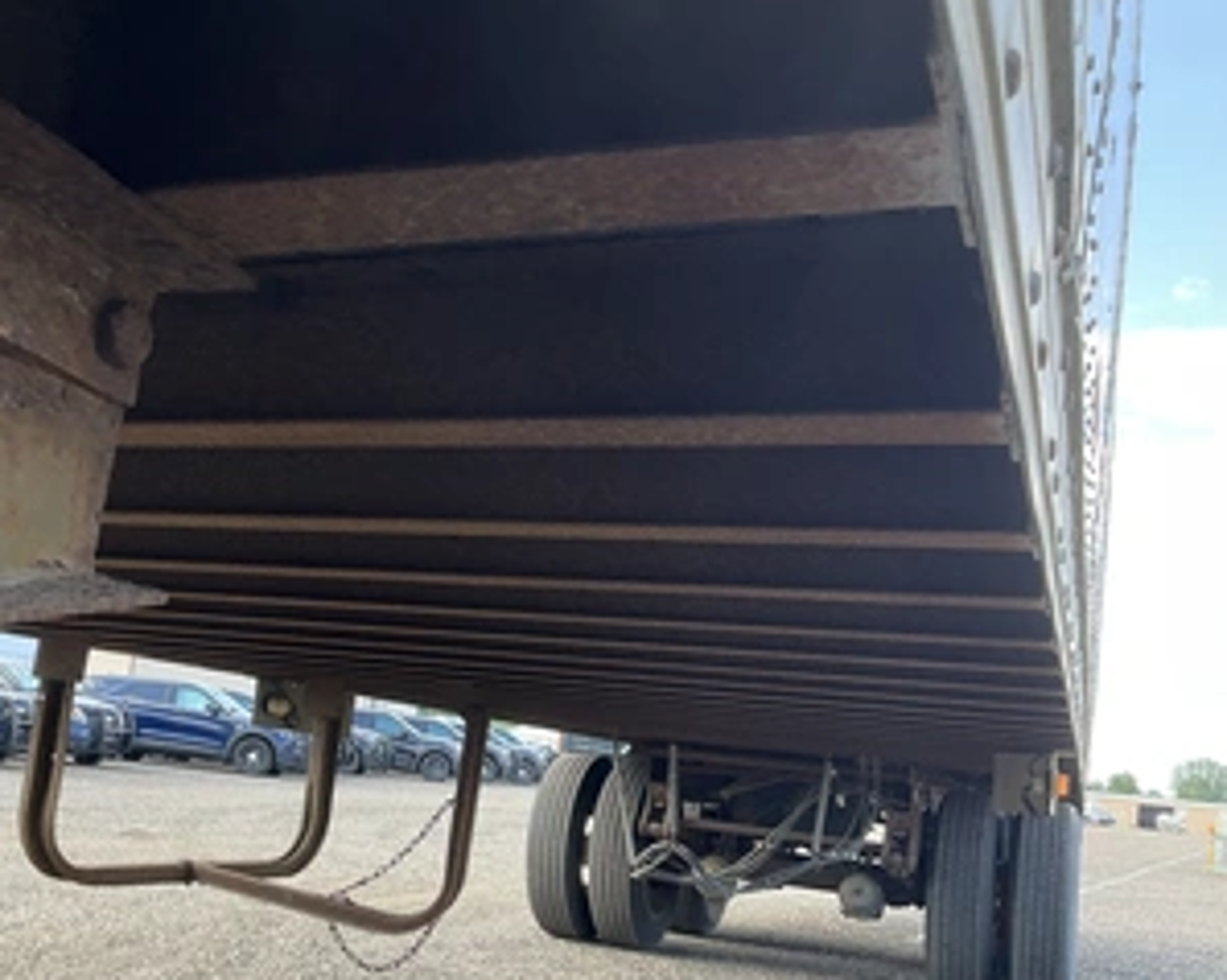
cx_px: 424
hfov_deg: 47.3
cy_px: 601
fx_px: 1379
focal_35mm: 38
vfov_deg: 38.9
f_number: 1.8
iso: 20
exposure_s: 1/122
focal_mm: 3
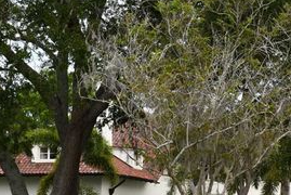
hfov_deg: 17.9
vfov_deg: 11.9
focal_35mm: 114
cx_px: 204
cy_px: 203
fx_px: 922
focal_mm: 24
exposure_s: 1/250
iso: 200
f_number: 8
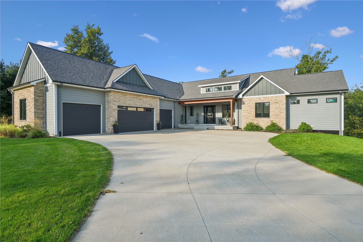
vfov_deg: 67.4
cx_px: 182
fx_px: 181
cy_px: 121
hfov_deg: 90.0
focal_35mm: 18
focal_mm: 18
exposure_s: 1/500
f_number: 10
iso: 400
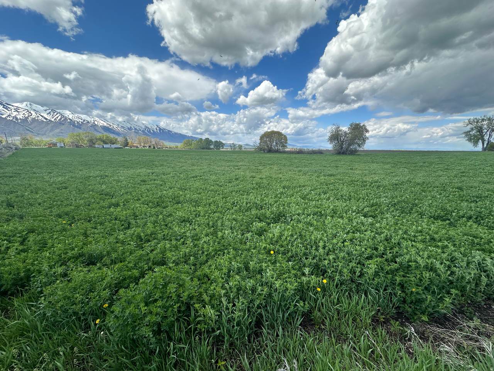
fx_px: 200
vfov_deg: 85.7
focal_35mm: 14
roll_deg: -0.7
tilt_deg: -8.5
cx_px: 247
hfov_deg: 102.1
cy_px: 186
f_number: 2.2
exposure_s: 1/1233
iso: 40
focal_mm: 2.22
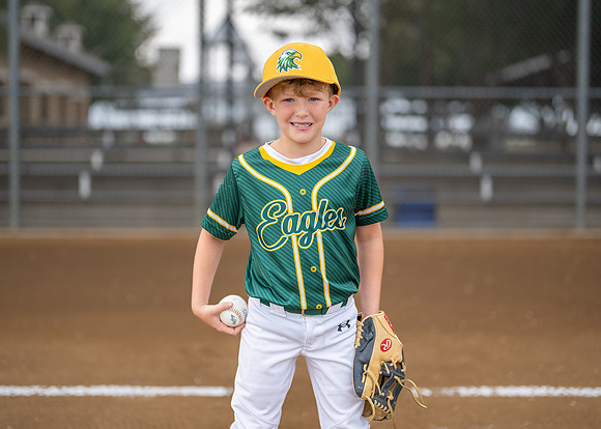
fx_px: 1061
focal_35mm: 62
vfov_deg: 22.8
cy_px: 194
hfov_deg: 31.6
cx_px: 302
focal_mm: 50
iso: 200
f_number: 1.2
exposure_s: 1/3200
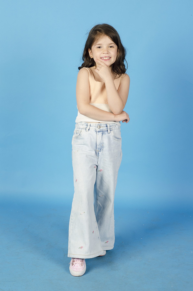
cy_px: 146
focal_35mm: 75
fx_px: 606
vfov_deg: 27.0
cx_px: 96
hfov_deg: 18.1
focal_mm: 50
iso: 200
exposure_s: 1/125
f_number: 9
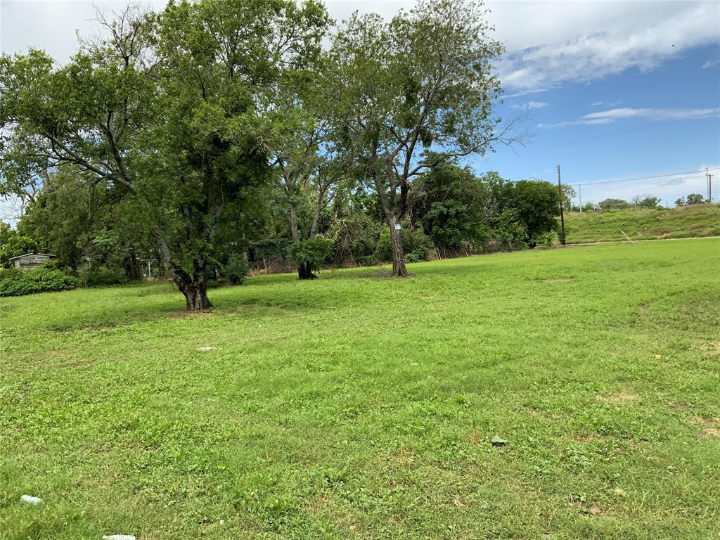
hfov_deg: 61.7
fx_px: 603
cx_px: 360
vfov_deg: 48.2
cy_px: 270
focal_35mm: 29
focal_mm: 3
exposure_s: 1/1412
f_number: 1.8
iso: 16
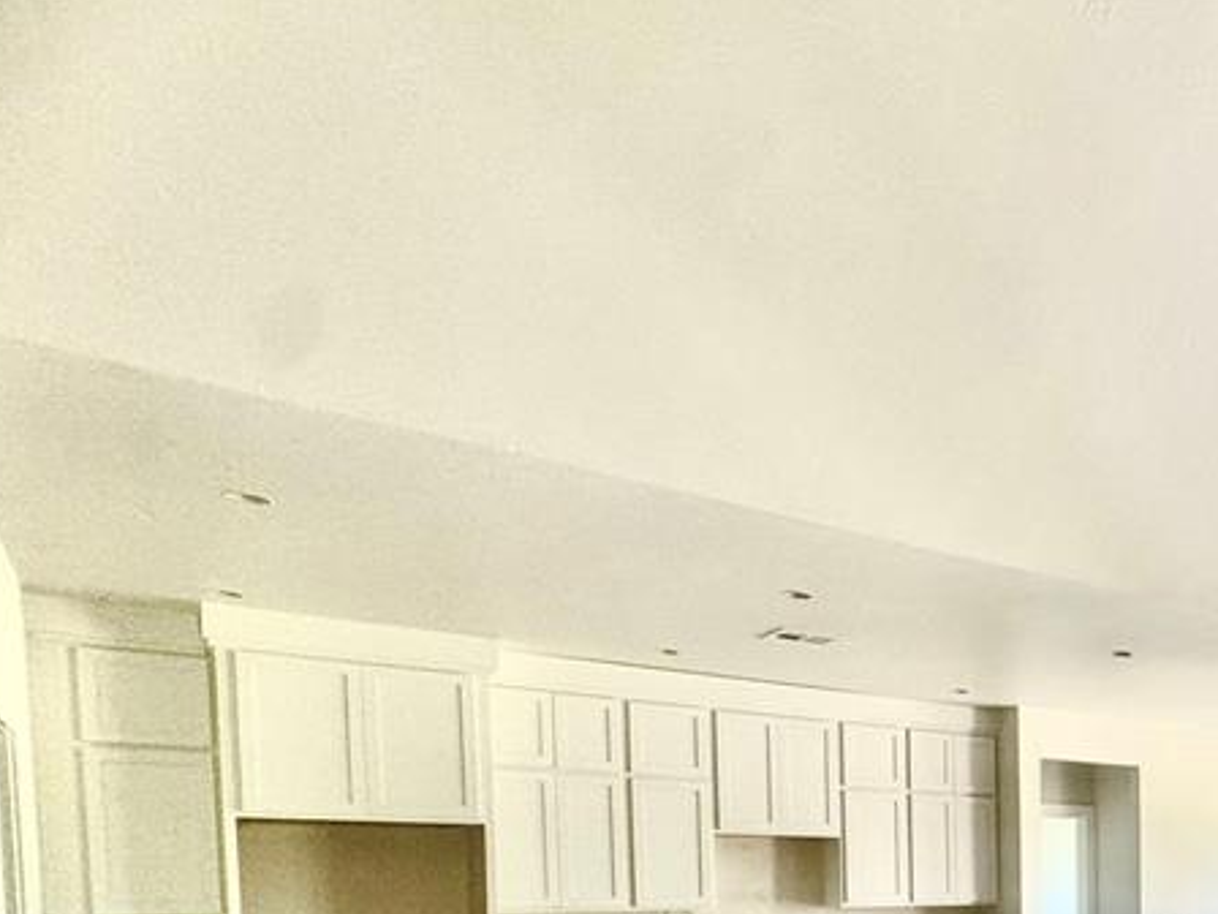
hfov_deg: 44.7
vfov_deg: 38.6
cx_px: 1308
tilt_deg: -2.2
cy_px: 936
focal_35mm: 32
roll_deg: +0.0
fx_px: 1126
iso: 125
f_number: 2.2
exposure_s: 1/99
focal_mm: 2.22
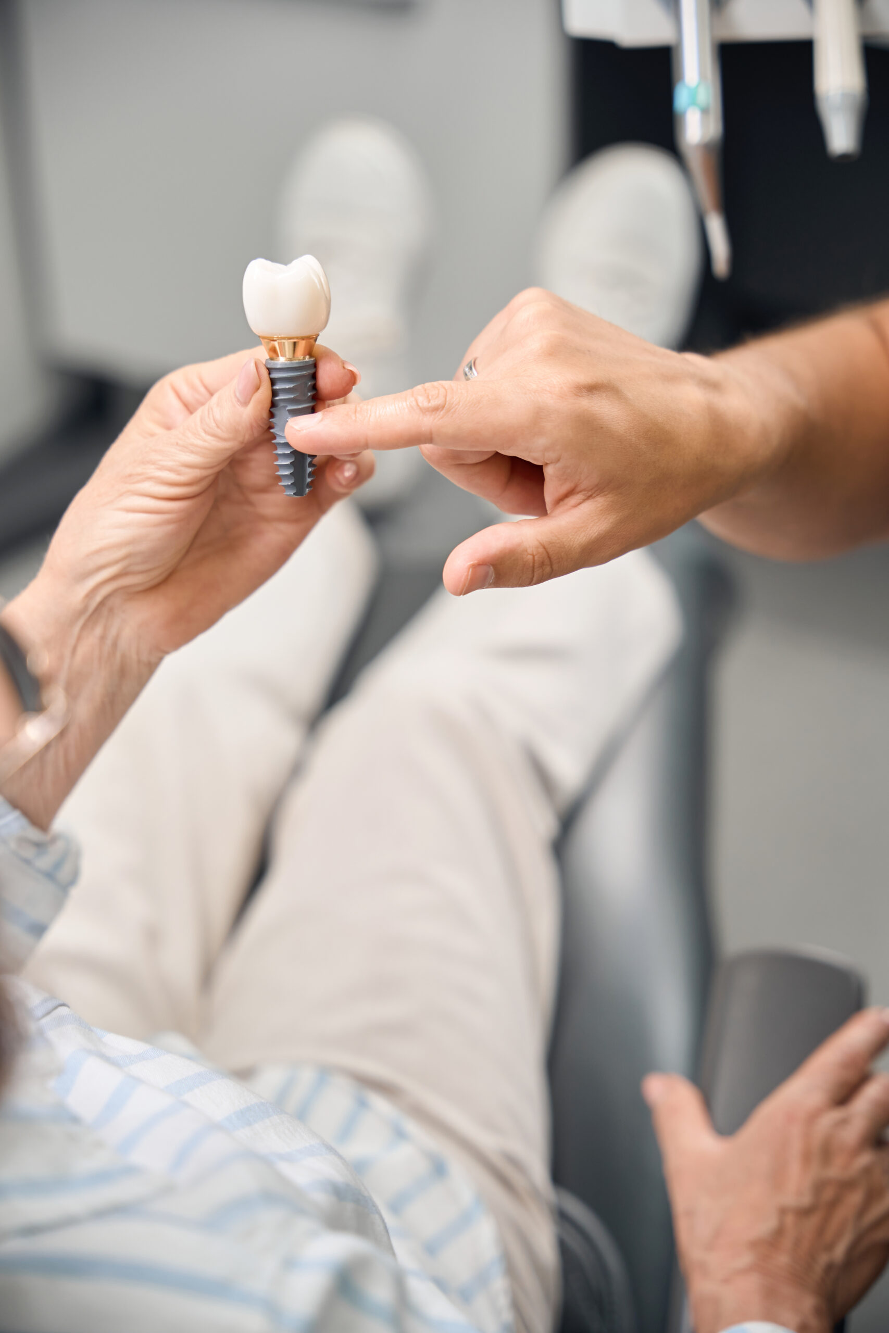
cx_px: 444
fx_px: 2592
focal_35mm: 70
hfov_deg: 19.5
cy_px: 666
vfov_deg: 28.8
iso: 500
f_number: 2.8
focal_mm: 70
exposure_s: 1/250
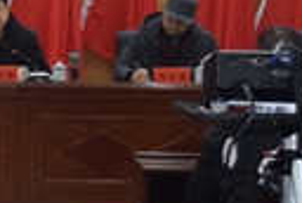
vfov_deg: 6.8
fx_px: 1710
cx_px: -281
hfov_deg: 9.5
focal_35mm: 203
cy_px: 50
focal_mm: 29
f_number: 4.2
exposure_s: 1/200
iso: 1600
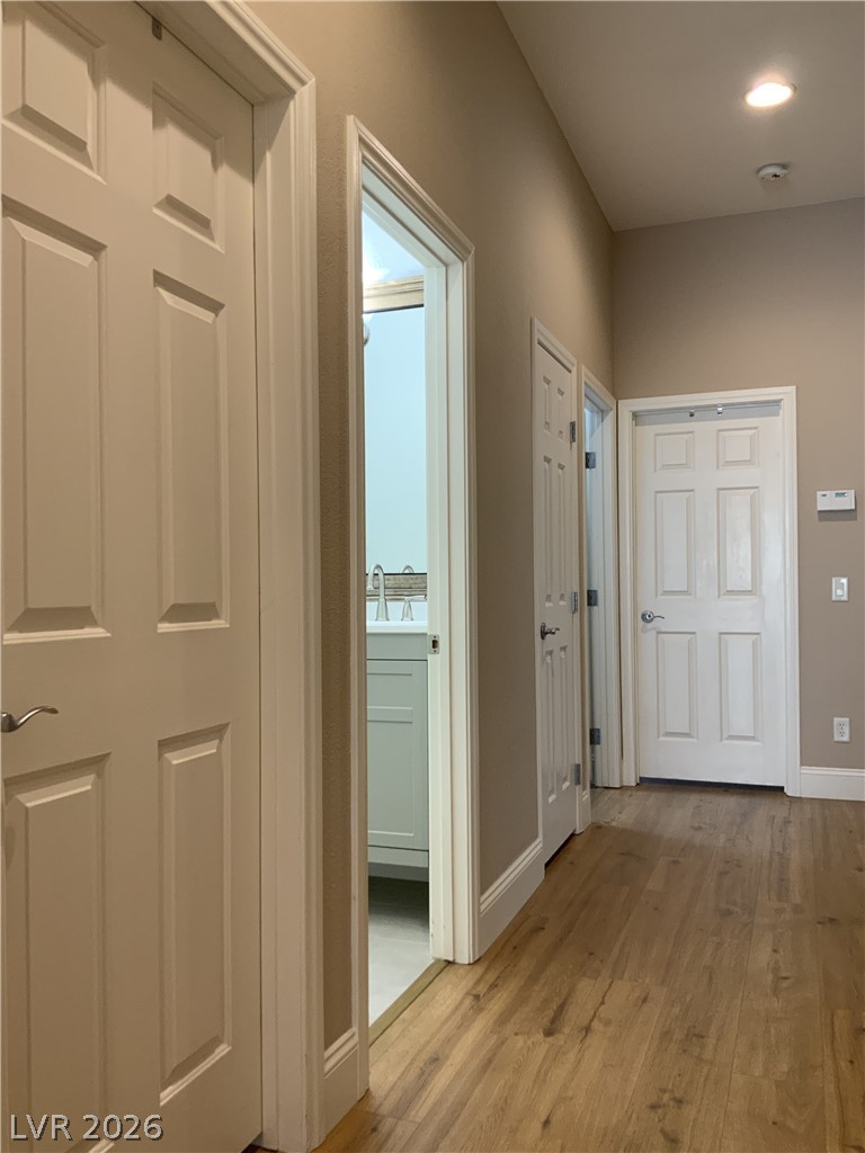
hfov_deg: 48.2
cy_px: 576
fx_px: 966
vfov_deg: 61.7
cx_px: 432
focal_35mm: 29
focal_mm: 3
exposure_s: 1/60
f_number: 1.8
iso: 100
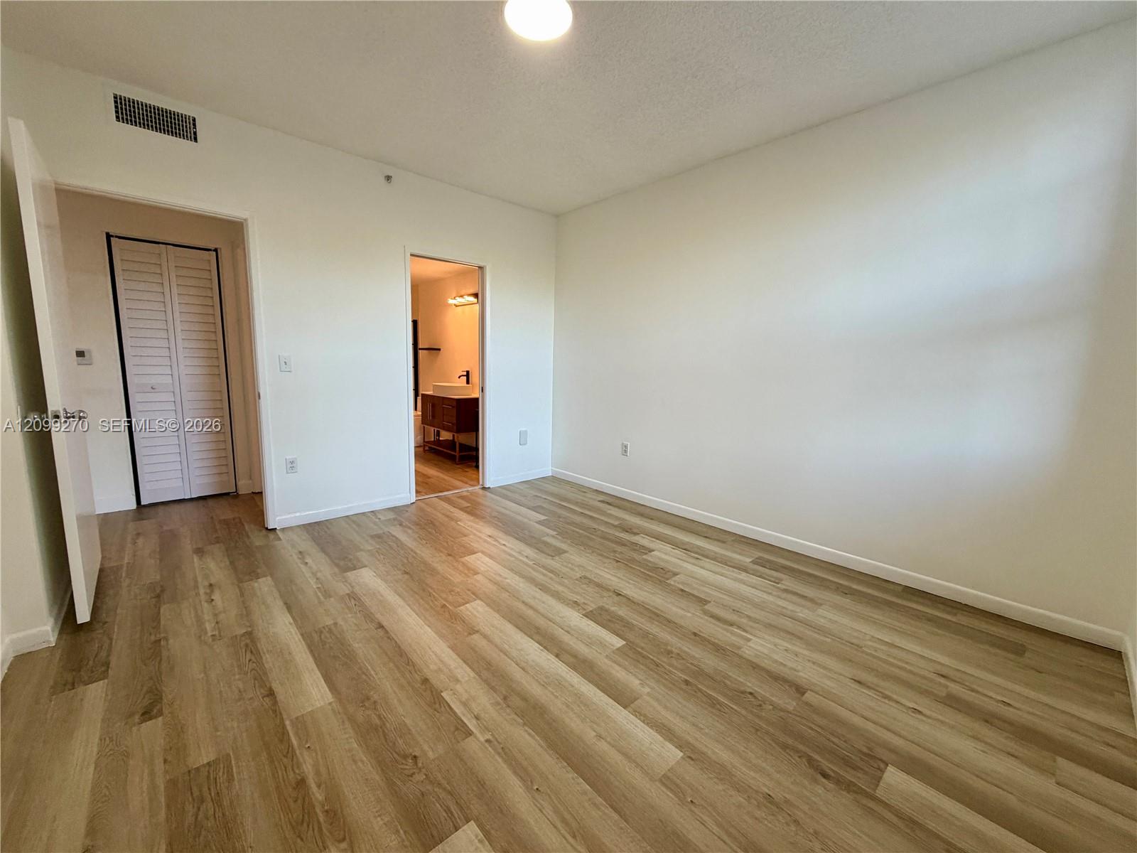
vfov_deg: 85.7
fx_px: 460
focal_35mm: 14
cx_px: 568
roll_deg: -1.6
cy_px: 426
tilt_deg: -7.3
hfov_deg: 102.1
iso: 200
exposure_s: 1/120
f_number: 2.2
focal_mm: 2.22
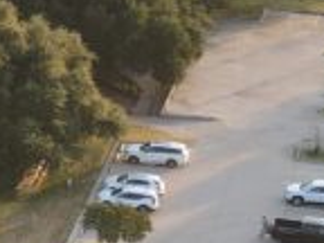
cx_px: -223
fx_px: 1601
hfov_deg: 10.9
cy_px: 270
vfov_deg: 8.6
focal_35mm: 171
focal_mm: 4.5
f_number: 2.8
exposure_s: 1/120
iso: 100
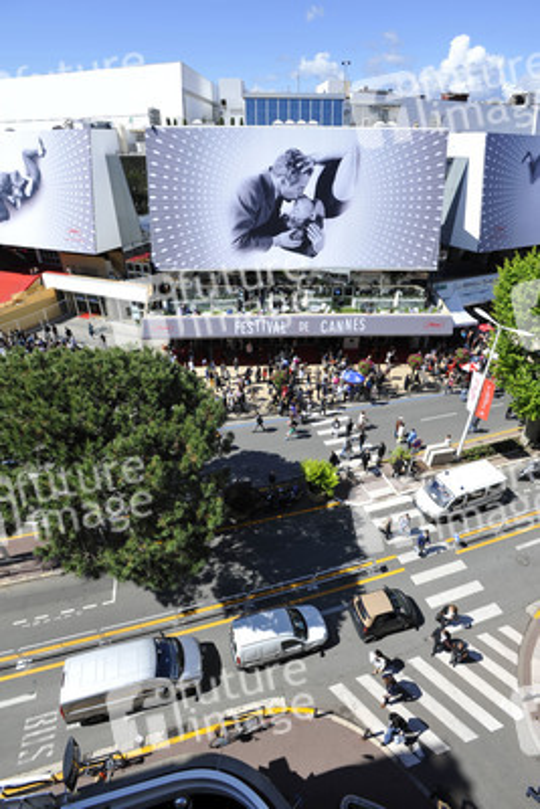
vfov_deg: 86.9
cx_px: 270
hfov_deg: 64.6
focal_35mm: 19
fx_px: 427
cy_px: 404
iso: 200
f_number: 10
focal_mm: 19
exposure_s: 1/400
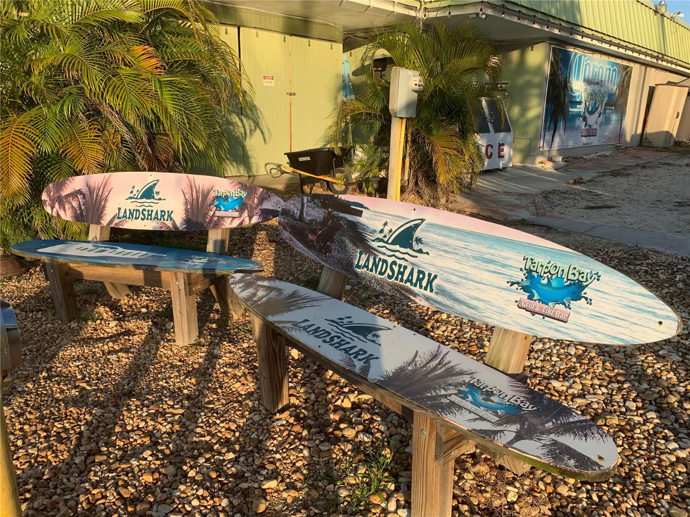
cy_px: 258
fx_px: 518
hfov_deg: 67.3
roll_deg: +0.1
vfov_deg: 53.1
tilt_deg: -14.7
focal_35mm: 26
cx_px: 345
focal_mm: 4.25
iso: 25
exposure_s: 1/887
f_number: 1.8
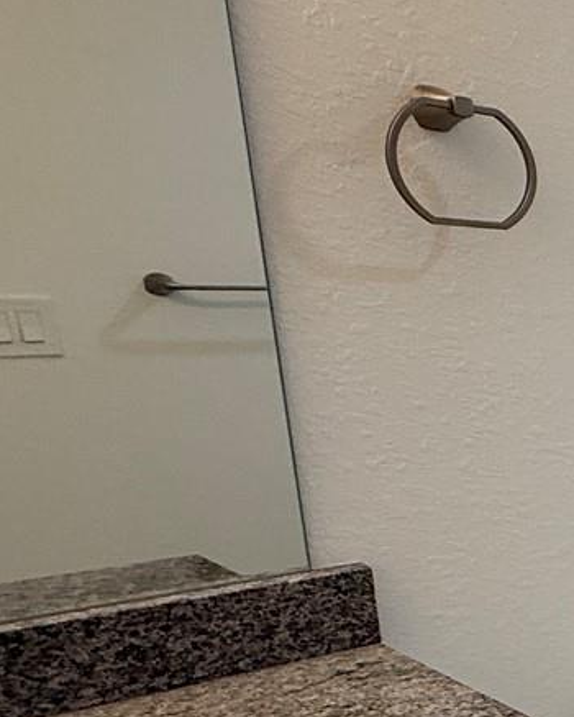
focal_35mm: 50
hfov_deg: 18.3
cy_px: 530
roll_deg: -4.0
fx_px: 1061
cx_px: 1179
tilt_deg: -14.4
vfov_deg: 36.5
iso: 64
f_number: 2.2
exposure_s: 1/120
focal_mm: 2.22
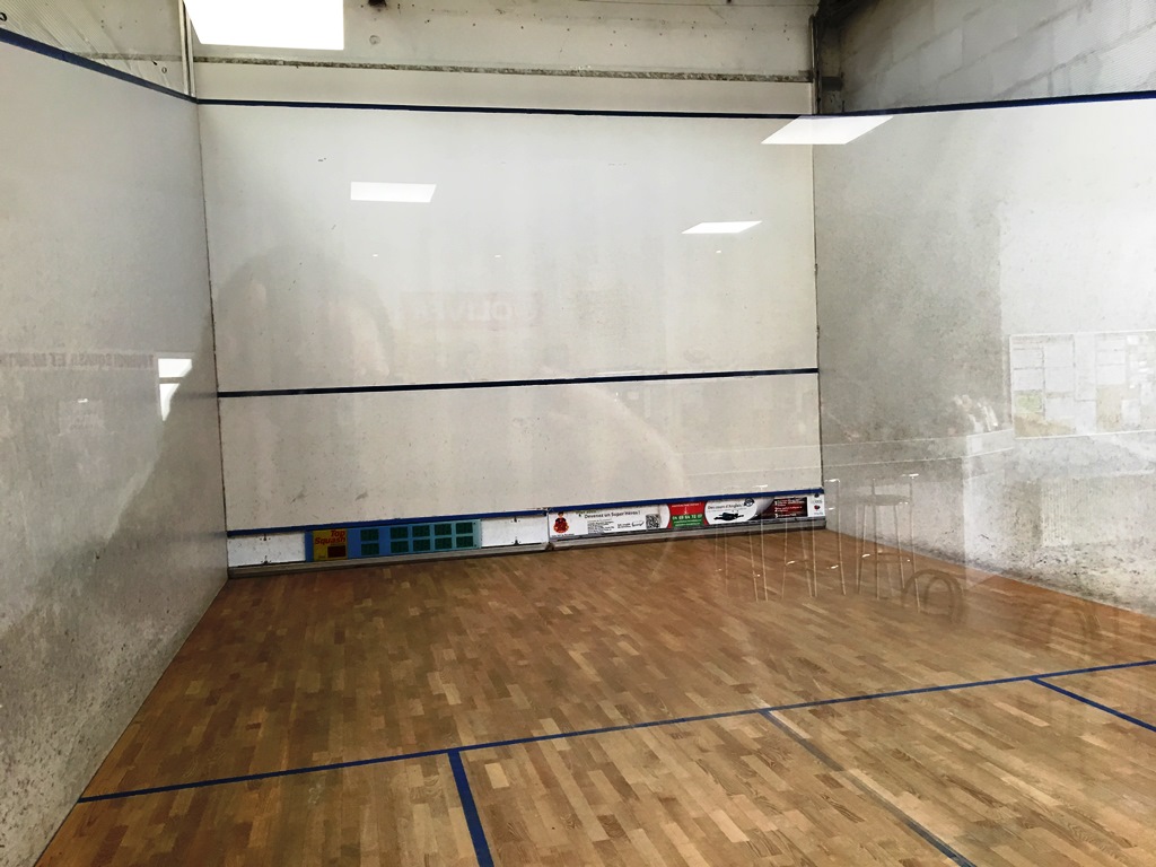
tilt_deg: -3.4
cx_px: 578
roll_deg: +1.7
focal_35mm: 29
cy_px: 434
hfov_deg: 61.7
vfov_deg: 48.2
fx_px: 968
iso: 50
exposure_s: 1/33
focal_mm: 4.15
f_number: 2.2
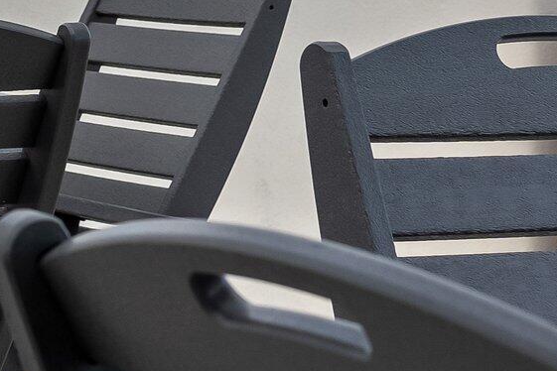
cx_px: -326
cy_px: -23
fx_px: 2939
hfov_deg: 10.4
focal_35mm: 190
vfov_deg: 7.2
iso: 100
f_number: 6.3
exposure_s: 1/160
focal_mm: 35
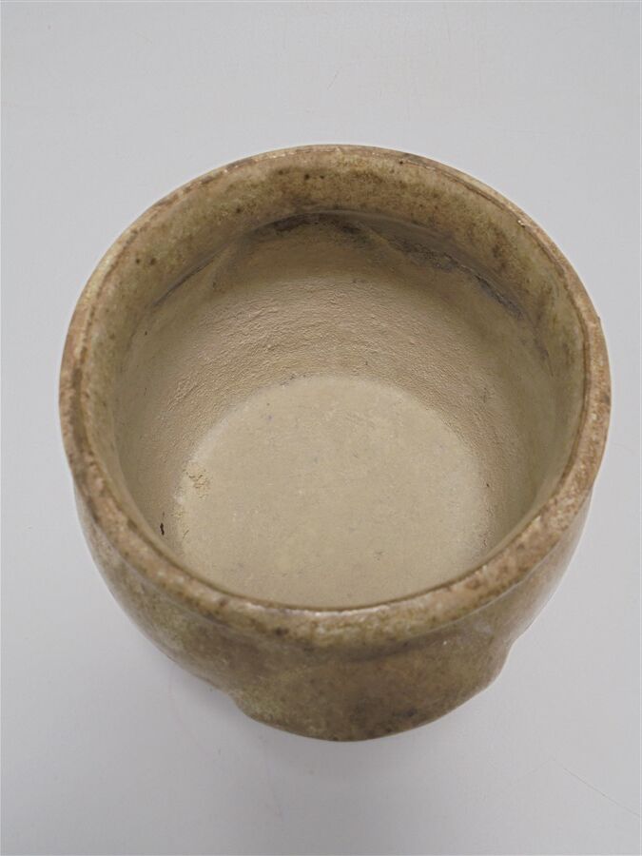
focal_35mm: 29
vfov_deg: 61.7
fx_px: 717
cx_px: 321
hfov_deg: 48.2
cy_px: 428
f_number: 3.7
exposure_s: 1/80
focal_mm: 5.3
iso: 100
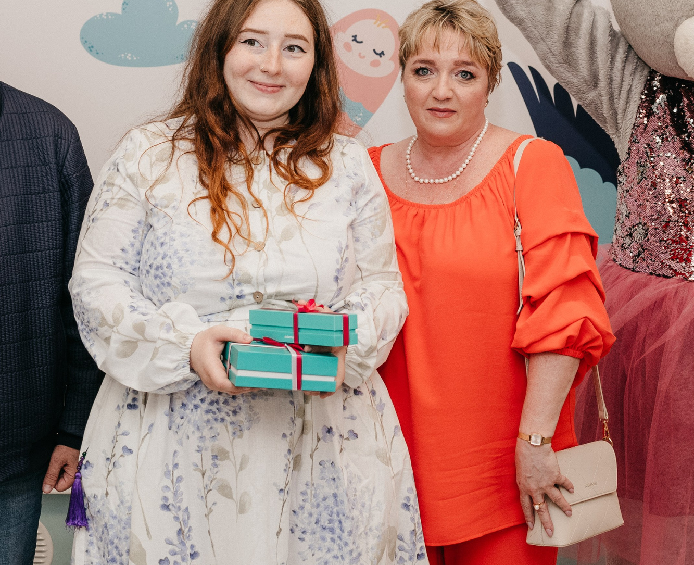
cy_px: 177
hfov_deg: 22.3
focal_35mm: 85
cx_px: 359
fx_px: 1758
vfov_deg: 18.2
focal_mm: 35
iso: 320
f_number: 4.5
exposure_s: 1/160
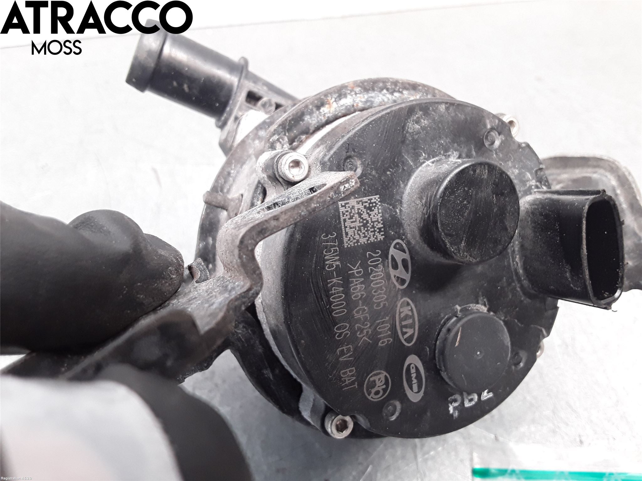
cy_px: 240
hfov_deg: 63.4
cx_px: 321
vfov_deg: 49.7
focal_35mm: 28
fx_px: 519
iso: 100
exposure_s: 1/33
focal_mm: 2.91
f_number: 1.9
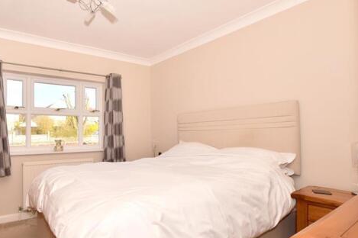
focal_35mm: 21
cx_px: 123
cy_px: 130
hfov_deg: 78.9
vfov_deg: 59.3
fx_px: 209
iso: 400
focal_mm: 10
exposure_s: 1/200
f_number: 14
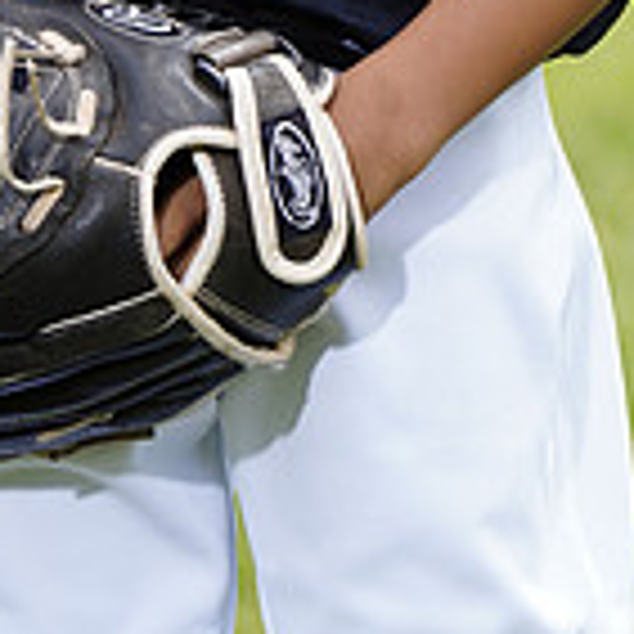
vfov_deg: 3.1
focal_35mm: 568
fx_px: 11770
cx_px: 160
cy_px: -594
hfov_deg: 3.1
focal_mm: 162
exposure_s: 1/250
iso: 100
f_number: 6.3
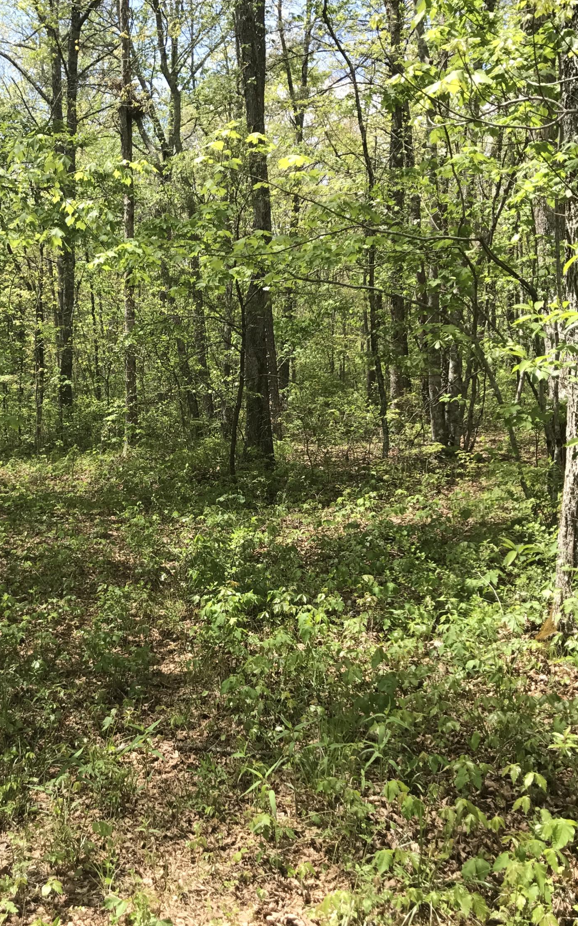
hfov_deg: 31.4
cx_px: 141
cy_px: 460
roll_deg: -1.1
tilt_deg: -0.1
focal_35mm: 40
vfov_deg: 49.3
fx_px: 1008
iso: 20
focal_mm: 3.99
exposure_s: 1/742
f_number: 1.8
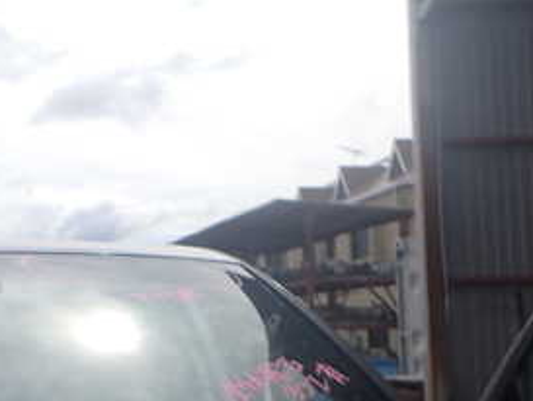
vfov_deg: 26.3
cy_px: 295
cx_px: -18
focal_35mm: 55
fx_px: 847
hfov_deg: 31.8
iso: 100
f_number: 8
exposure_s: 1/320
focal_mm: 4.5
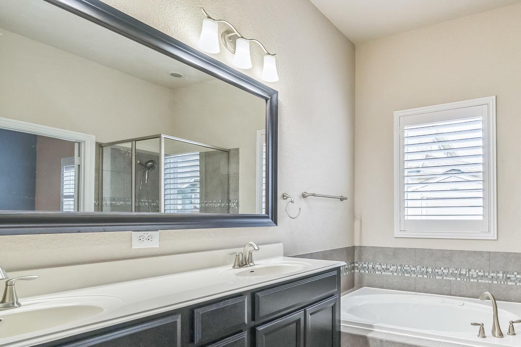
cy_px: 216
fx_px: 318
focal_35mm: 22
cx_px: 368
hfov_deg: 74.8
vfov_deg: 56.6
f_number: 8
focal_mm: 12
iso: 800
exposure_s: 1/40
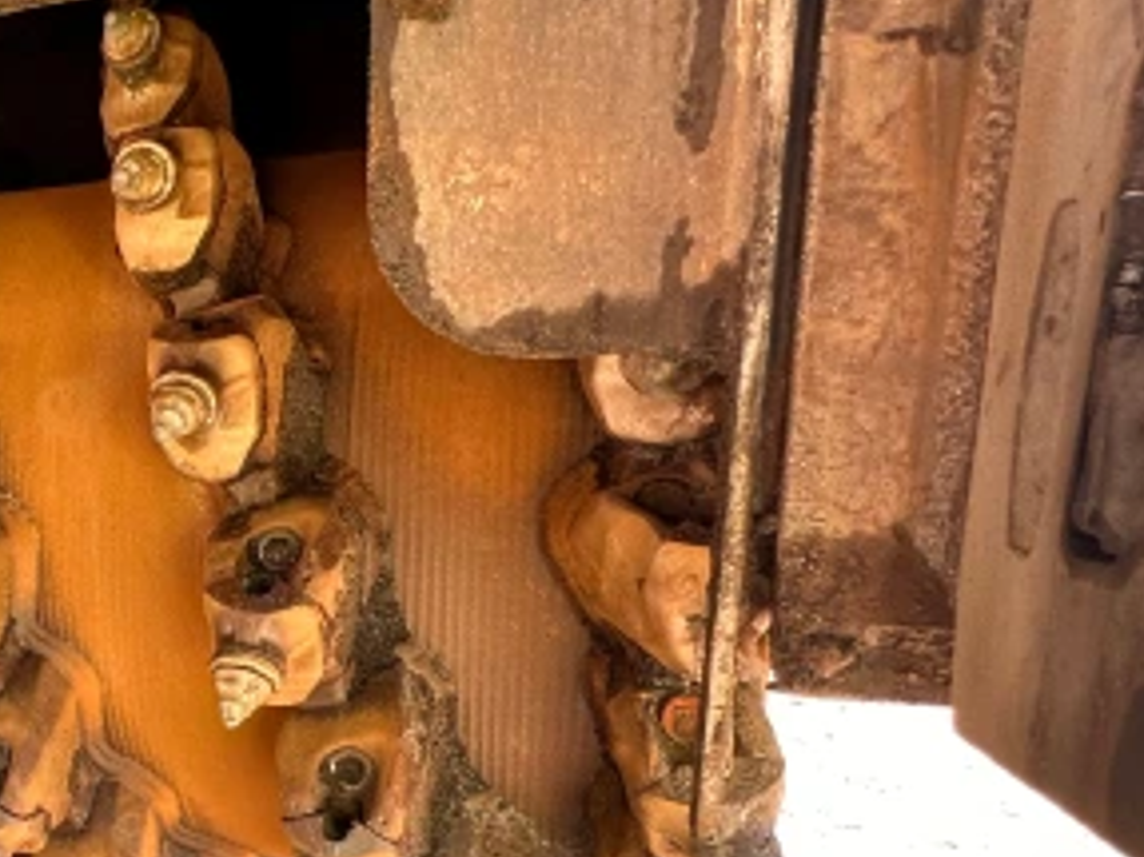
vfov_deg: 36.0
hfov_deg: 38.4
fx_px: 1288
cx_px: -155
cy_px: 642
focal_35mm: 39
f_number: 2.2
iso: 80
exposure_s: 1/99
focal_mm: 2.22
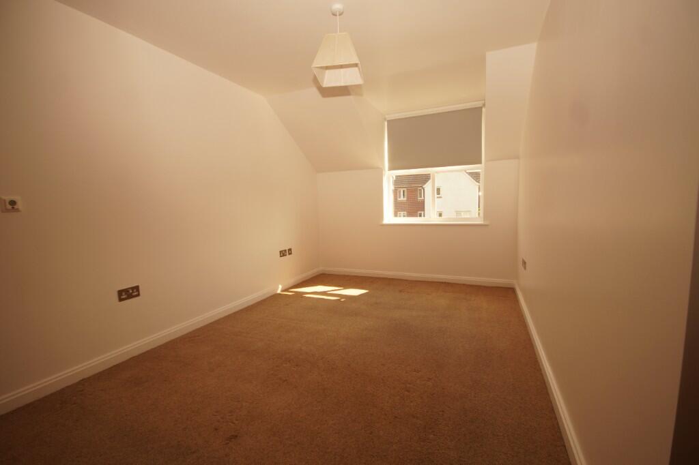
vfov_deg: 77.3
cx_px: 350
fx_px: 291
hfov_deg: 100.4
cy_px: 232
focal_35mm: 15
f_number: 4
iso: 100
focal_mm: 10
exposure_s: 1/125
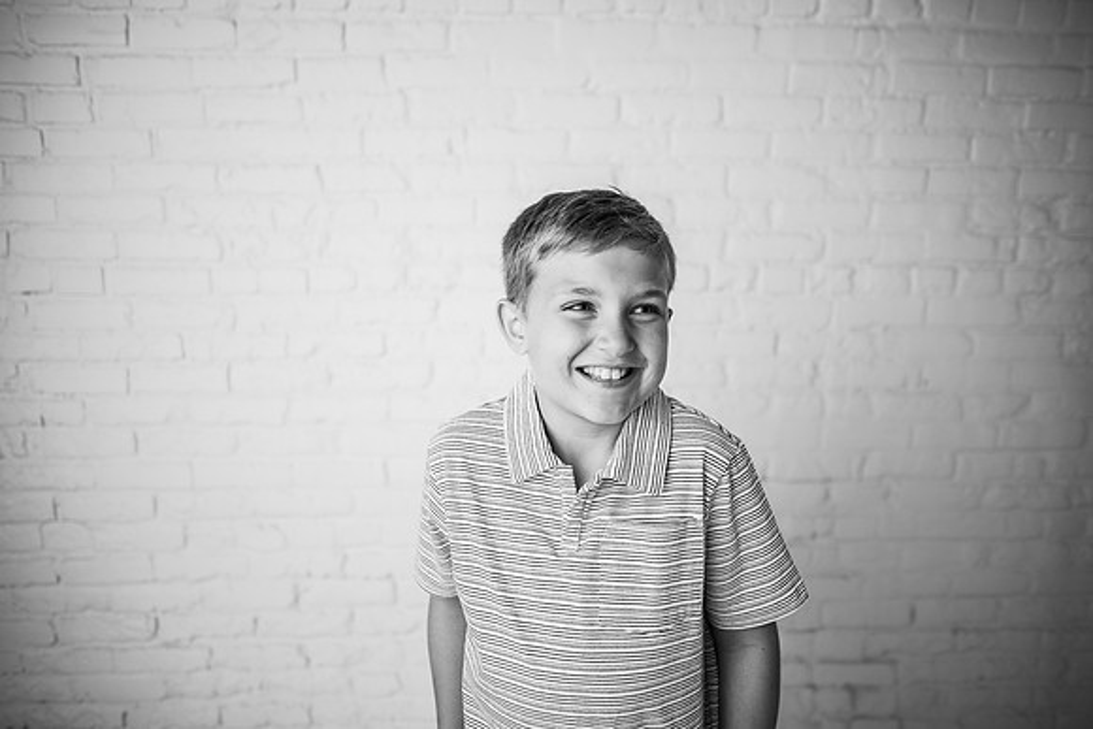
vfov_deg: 53.2
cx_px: 546
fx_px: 729
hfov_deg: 73.7
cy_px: 364
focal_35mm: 24
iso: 100
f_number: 2
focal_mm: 24
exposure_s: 1/200
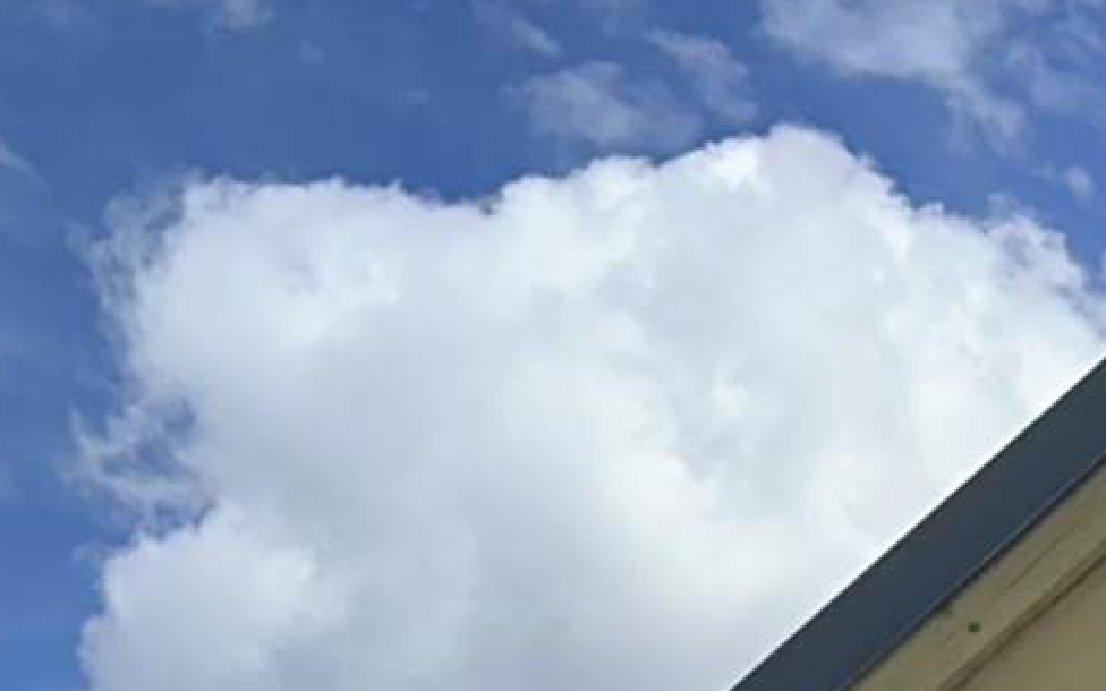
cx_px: 2543
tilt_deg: +13.3
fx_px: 4823
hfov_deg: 11.2
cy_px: 1575
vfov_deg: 7.7
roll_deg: +1.1
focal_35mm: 160
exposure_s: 1/2591
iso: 80
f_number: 1.78
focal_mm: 6.86
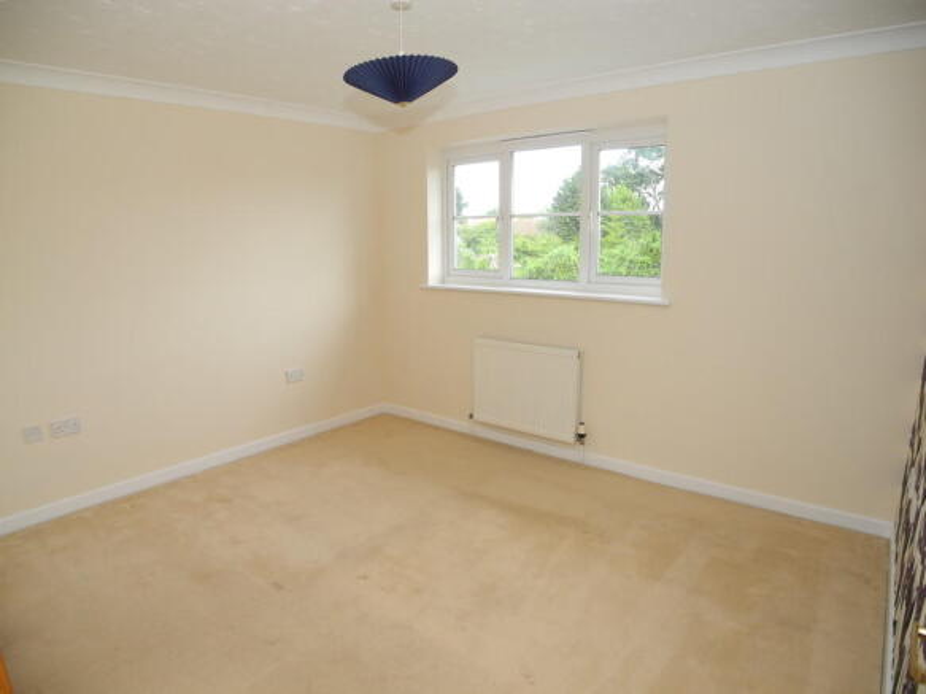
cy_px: 347
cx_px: 463
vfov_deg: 49.7
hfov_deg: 63.5
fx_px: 749
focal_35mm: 28
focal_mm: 6
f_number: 2.8
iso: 100
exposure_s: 1/120
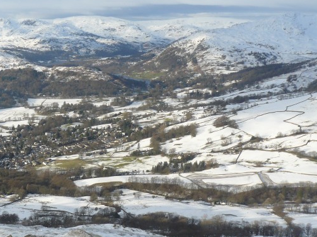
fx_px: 504
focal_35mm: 55
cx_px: 83
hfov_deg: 34.3
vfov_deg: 26.4
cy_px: 82
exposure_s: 1/250
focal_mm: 6
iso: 100
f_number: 5.6
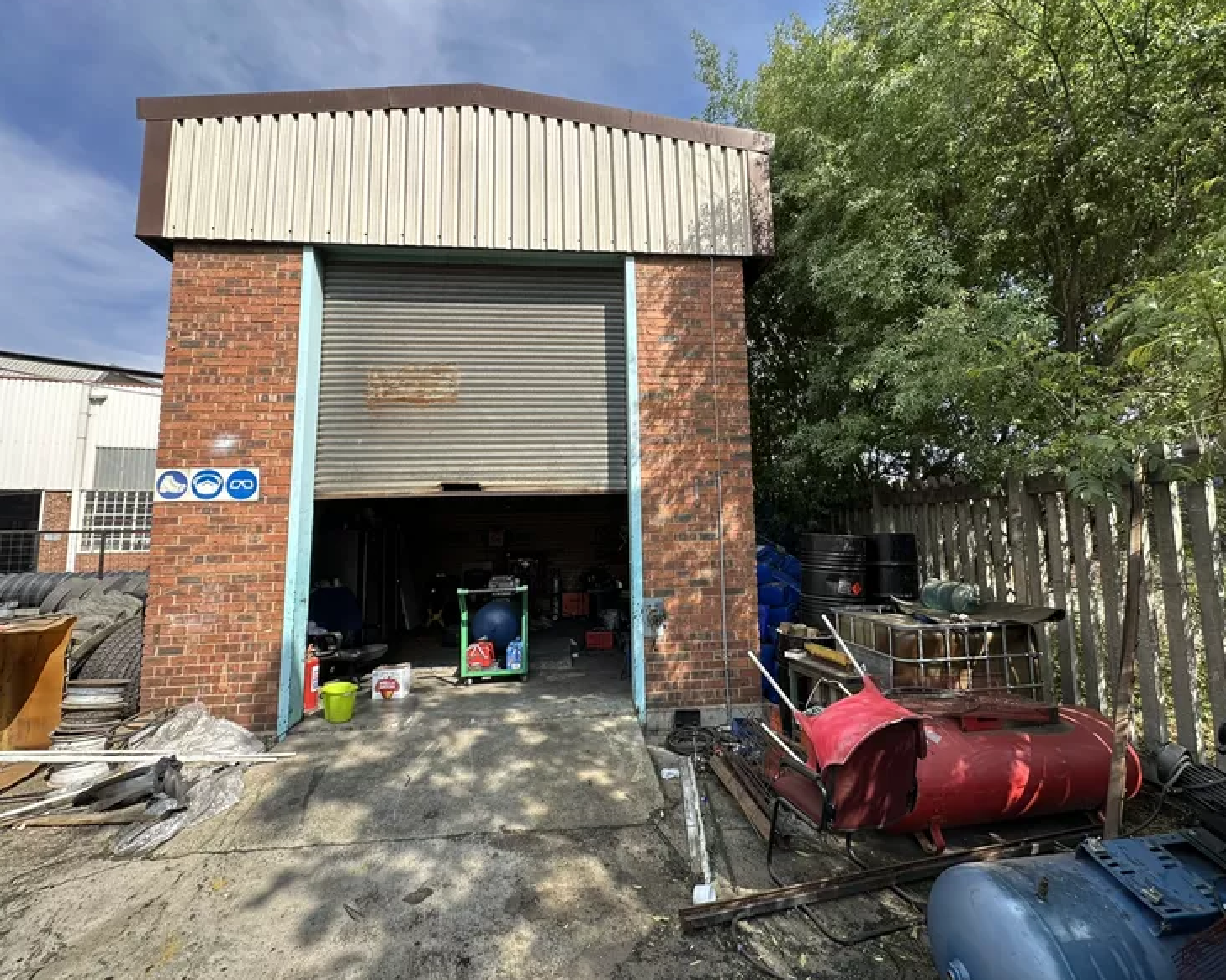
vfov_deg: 84.0
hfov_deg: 96.8
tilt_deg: +6.4
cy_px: 481
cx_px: 617
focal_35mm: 15
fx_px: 544
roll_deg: +1.7
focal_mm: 2.22
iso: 40
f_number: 2.2
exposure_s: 1/686
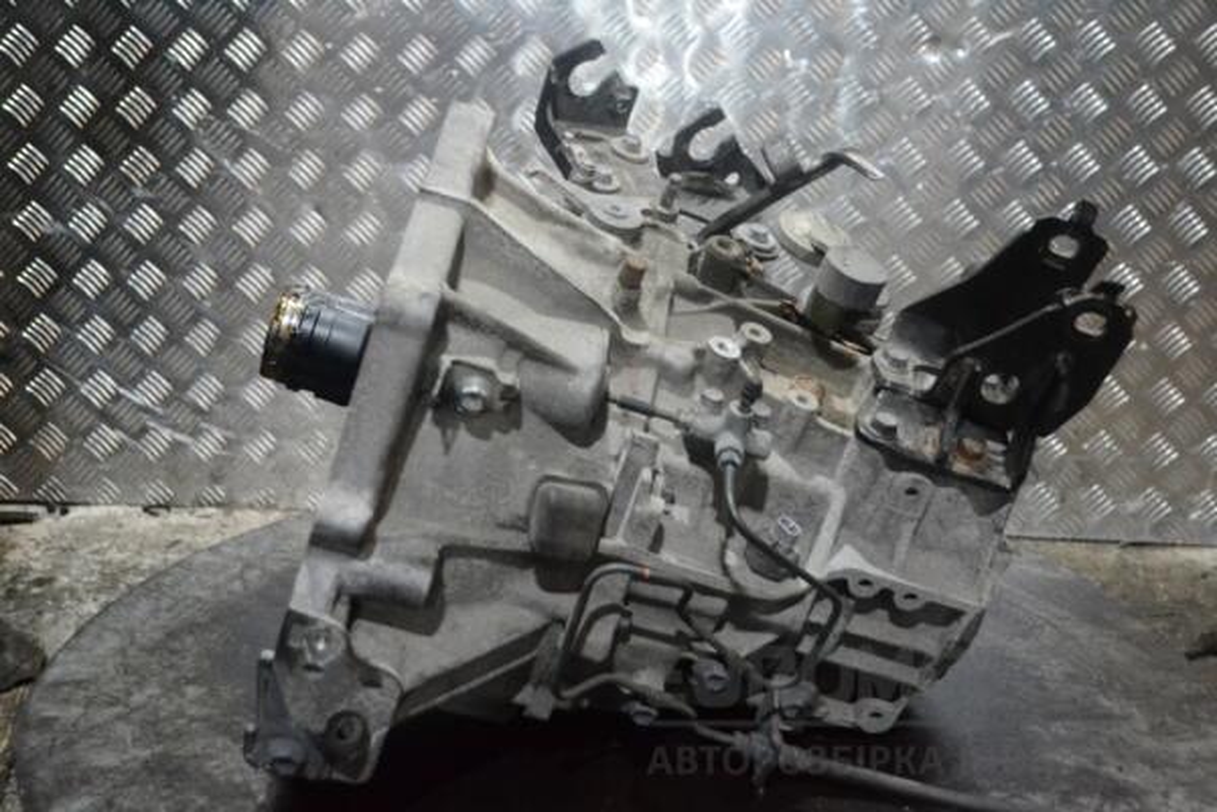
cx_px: 608
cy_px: 406
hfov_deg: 45.0
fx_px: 1470
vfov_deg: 30.8
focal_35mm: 44
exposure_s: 1/40
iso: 3200
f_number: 4.5
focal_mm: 29
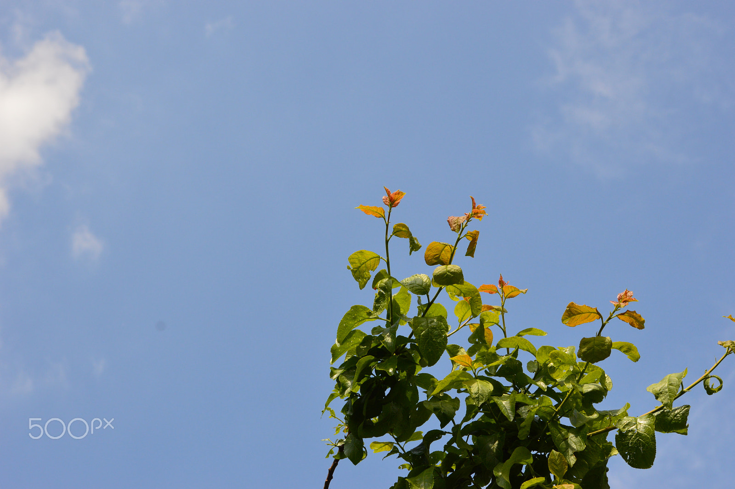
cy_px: 244
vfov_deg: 16.5
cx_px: 368
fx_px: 1683
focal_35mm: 82
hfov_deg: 24.6
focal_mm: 55
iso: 360
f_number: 11
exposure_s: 1/500
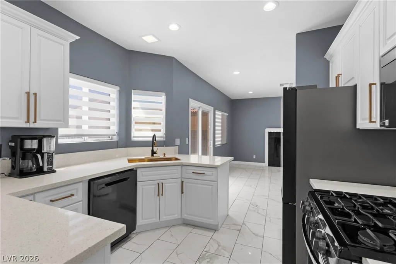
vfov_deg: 70.5
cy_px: 132
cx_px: 198
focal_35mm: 17
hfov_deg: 93.3
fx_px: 187
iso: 400
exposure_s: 1/25
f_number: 8
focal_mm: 17
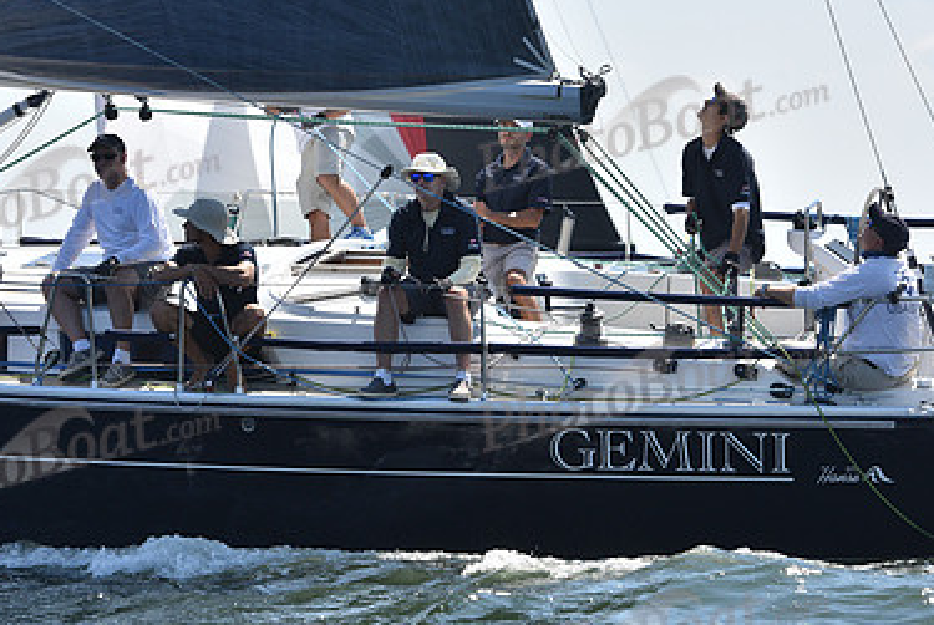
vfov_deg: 6.2
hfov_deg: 9.2
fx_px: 5818
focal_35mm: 224
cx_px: 351
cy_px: 293
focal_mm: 145
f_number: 7.1
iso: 320
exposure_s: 1/1250
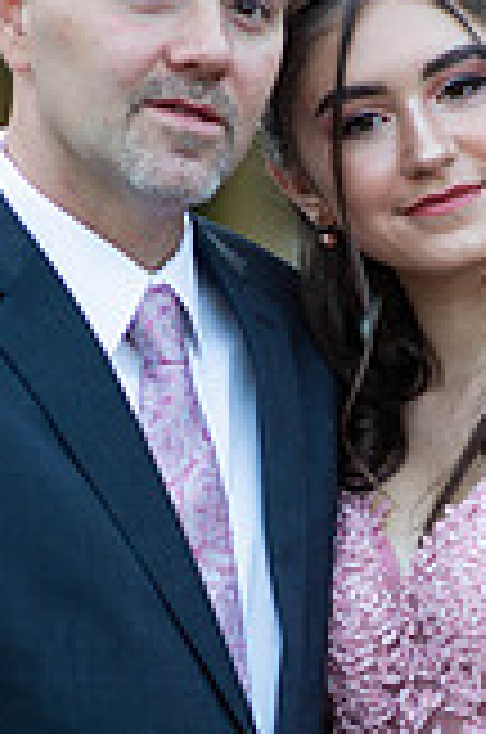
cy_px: 626
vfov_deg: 8.8
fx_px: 4779
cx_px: 317
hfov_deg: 5.8
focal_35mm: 235
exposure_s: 1/500
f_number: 2
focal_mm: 85
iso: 250
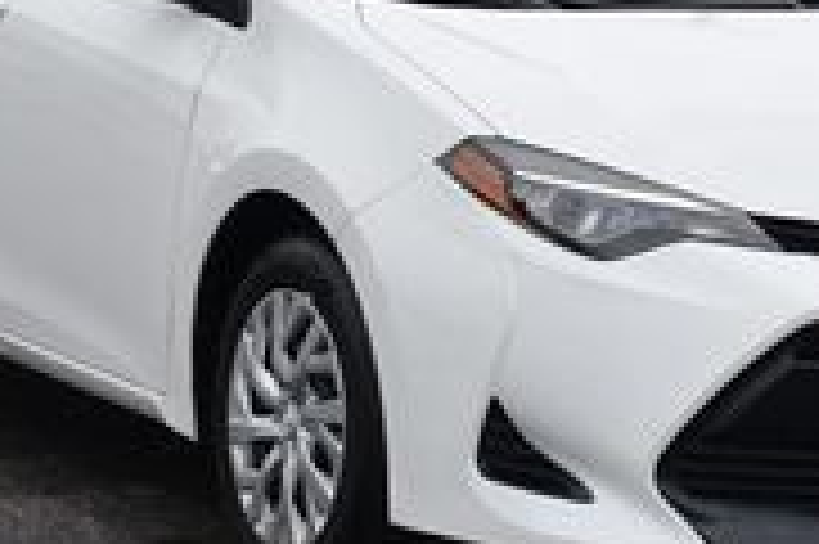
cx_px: 742
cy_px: -25
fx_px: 5046
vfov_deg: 6.2
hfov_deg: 9.2
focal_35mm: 222
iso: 280
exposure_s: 1/250
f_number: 5.6
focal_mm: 42
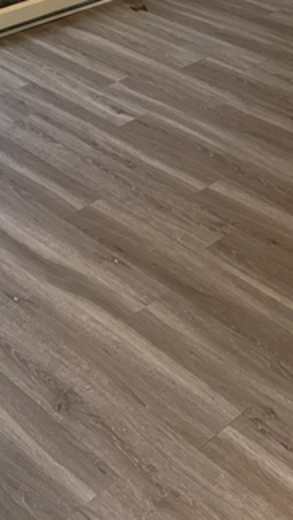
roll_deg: +2.3
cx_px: 109
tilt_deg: -20.2
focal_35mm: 67
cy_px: -24
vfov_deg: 29.0
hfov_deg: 18.0
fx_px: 925
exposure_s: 1/60
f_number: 1.8
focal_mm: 4.25
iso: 250
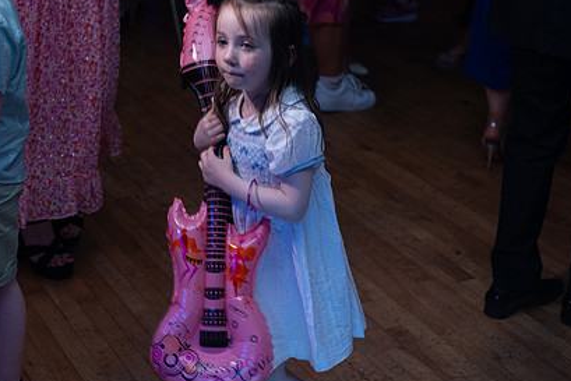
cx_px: 188
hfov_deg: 29.4
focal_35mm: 68
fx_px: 1079
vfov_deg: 20.0
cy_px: 136
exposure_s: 1/160
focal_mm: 48
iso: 640
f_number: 3.5
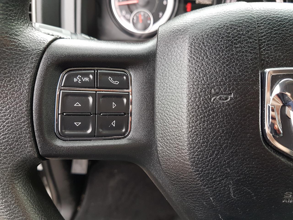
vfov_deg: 53.1
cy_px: 110
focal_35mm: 26
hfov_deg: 67.3
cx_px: 146
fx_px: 220
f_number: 1.7
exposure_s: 1/50
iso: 64
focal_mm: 4.2
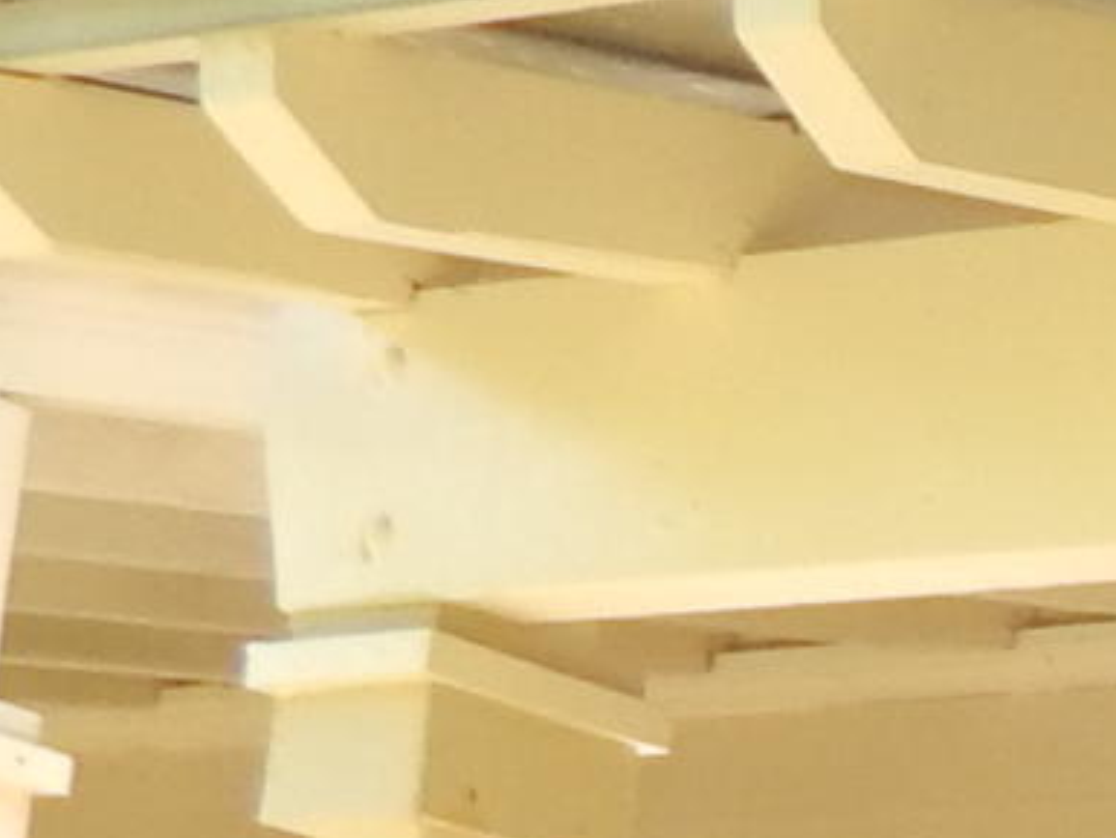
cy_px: 1917
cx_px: 3597
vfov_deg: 7.8
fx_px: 5773
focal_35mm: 179
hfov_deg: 8.7
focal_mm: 4
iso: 125
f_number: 3
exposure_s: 1/200
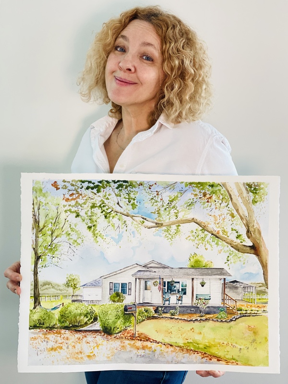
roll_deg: +0.1
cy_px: 192
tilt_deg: -10.6
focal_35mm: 52
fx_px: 577
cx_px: 144
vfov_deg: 36.8
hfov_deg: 28.0
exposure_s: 1/122
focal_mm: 6
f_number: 2
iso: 160
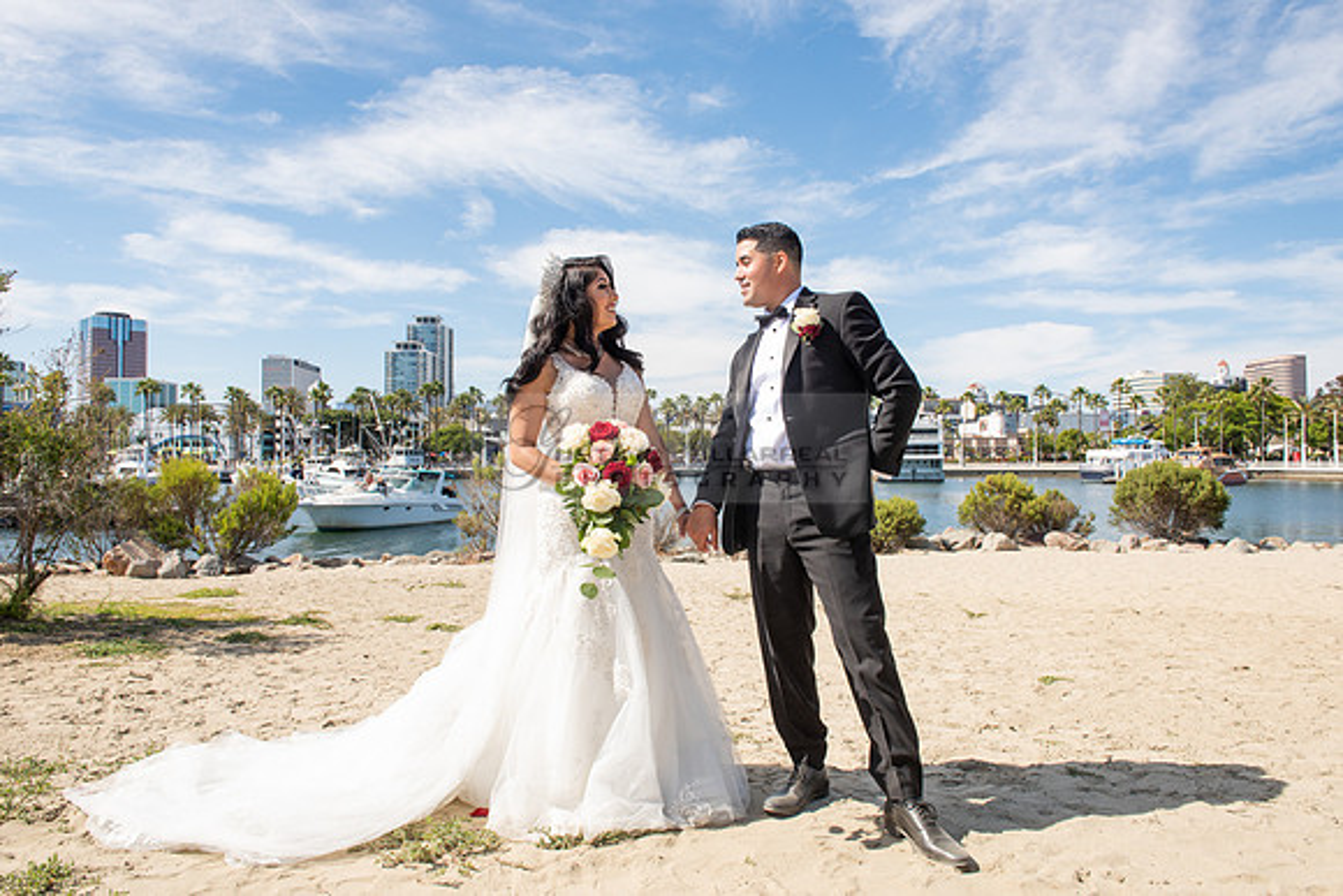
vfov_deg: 53.2
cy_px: 448
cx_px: 672
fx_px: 896
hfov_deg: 73.7
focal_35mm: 24
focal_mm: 24
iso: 200
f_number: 11
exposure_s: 1/200
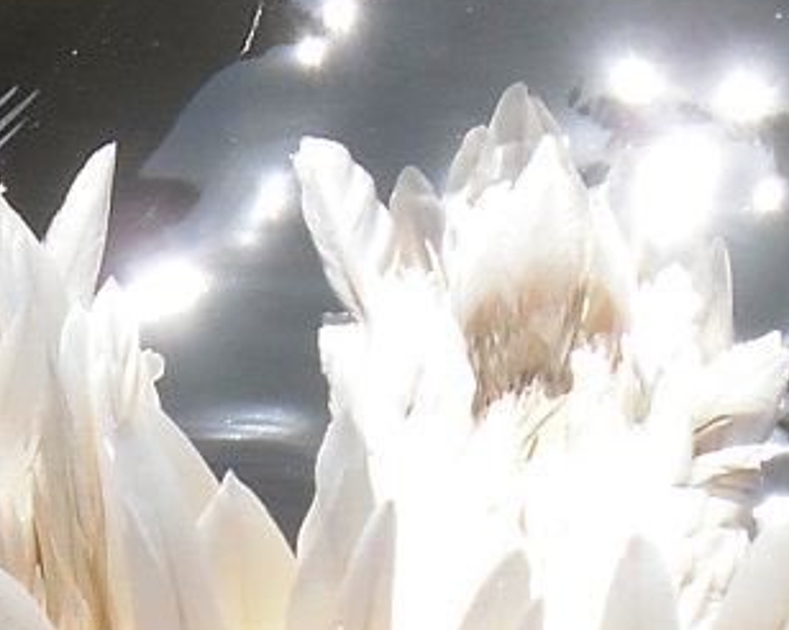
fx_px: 6161
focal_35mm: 264
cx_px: 364
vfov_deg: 5.8
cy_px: 1050
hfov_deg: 7.3
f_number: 5
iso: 80
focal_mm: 9.3
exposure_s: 1/331
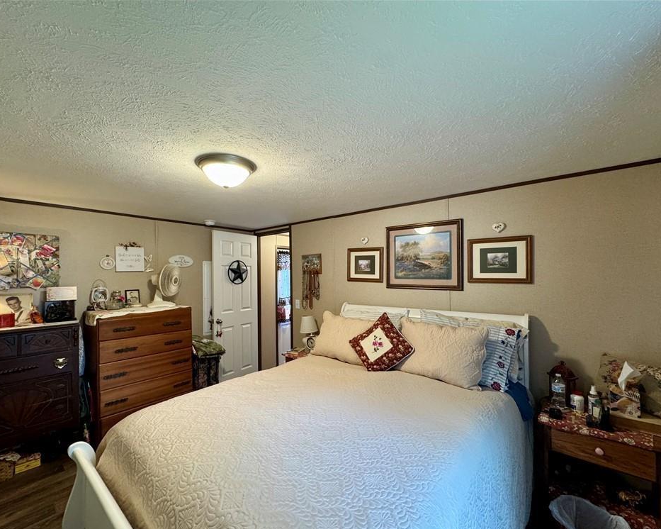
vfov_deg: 84.0
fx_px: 293
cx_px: 322
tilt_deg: +0.1
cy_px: 272
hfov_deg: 96.8
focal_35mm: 15
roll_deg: +0.1
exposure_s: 1/60
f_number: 2.2
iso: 250
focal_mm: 2.22
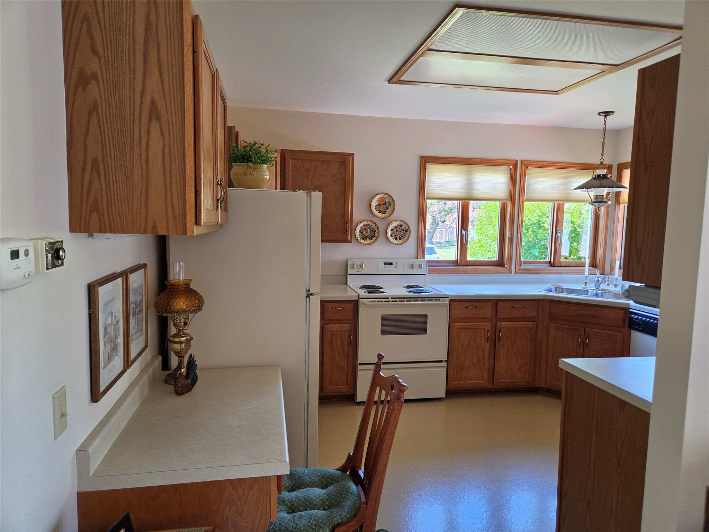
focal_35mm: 23
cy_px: 266
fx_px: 471
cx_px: 354
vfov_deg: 58.9
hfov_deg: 73.9
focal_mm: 5.4
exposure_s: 1/180
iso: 250
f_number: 1.8
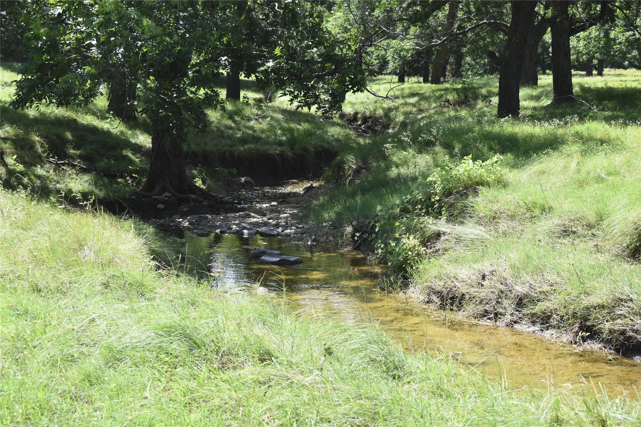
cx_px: 320
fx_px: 1228
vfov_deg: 19.7
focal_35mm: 69
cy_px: 214
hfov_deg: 29.2
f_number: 7.1
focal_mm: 46
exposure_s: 1/250
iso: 200
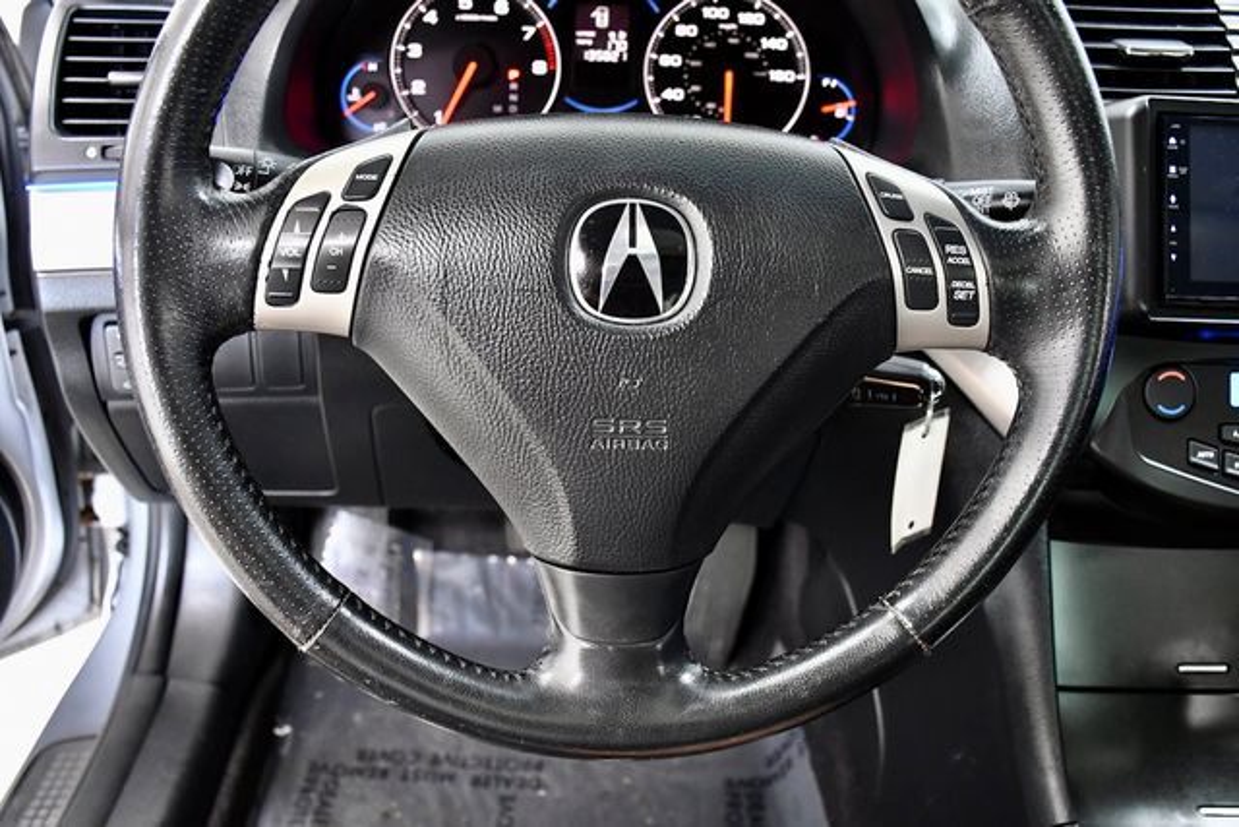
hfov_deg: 57.2
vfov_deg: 40.0
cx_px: 620
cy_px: 414
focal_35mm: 33
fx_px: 1136
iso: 2500
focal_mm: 22
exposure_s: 1/80
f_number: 4.5
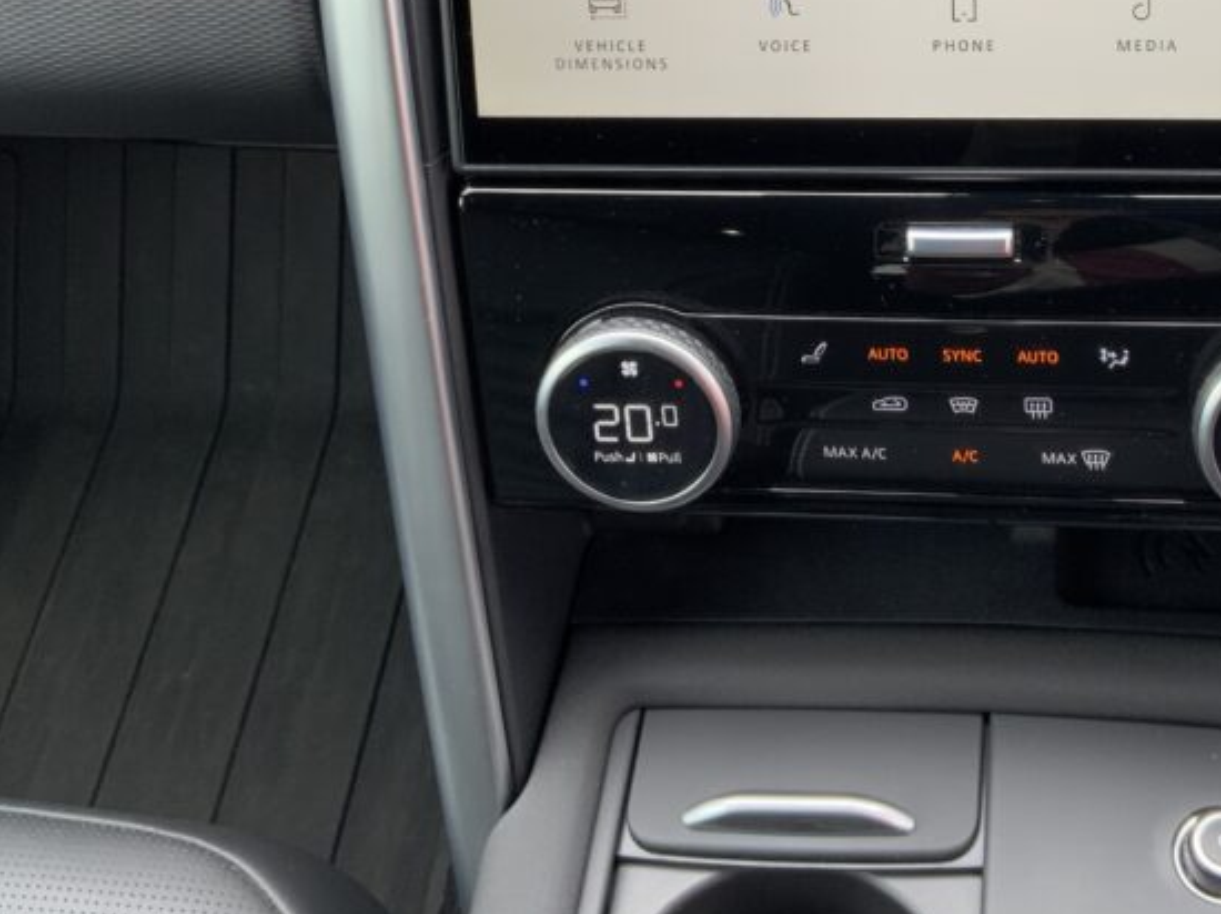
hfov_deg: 35.0
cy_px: 91
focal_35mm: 54
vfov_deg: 26.1
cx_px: 881
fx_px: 1904
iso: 25
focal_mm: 3
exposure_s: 1/98
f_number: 1.8
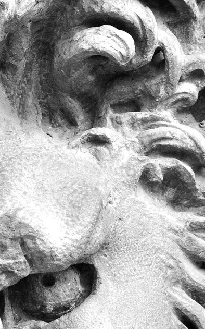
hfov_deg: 1.7
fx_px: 6933
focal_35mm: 775
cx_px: -55
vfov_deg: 2.7
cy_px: 307
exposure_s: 1/100
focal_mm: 200
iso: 400
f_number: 9
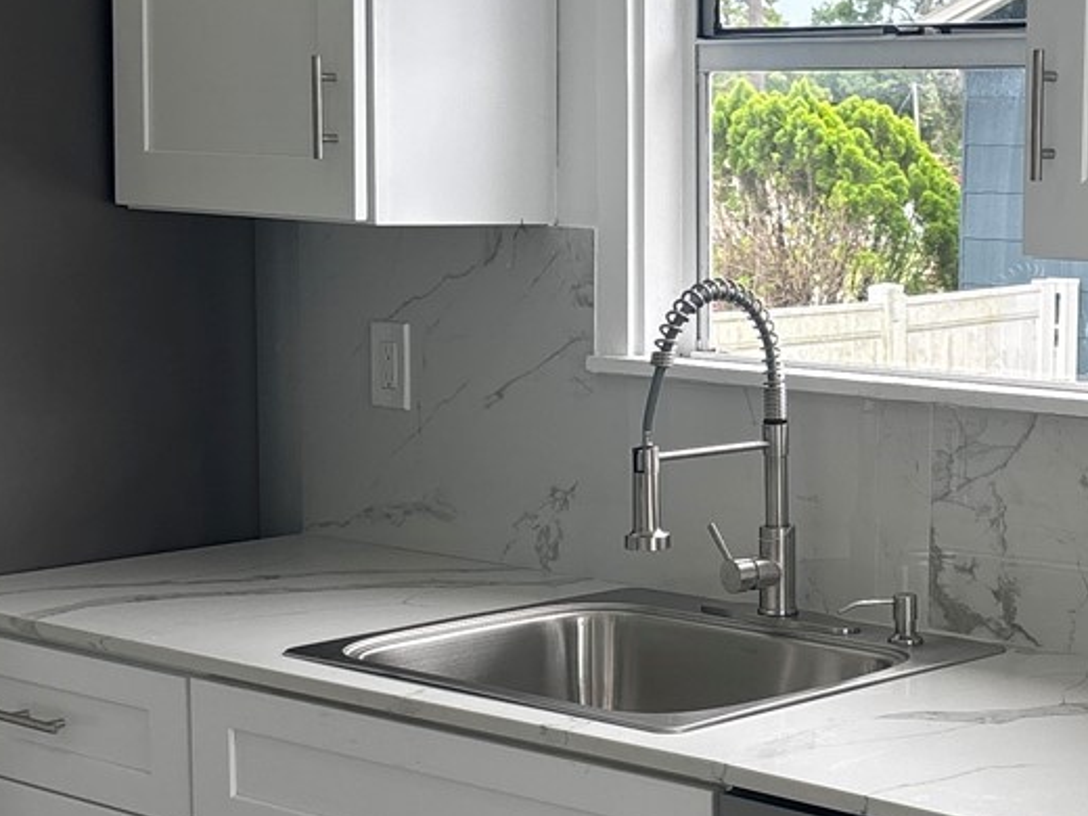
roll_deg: -1.3
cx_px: 908
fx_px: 2514
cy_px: 460
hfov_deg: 23.9
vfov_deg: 18.4
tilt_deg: -7.3
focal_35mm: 80
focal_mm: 5.96
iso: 50
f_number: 1.6
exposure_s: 1/423
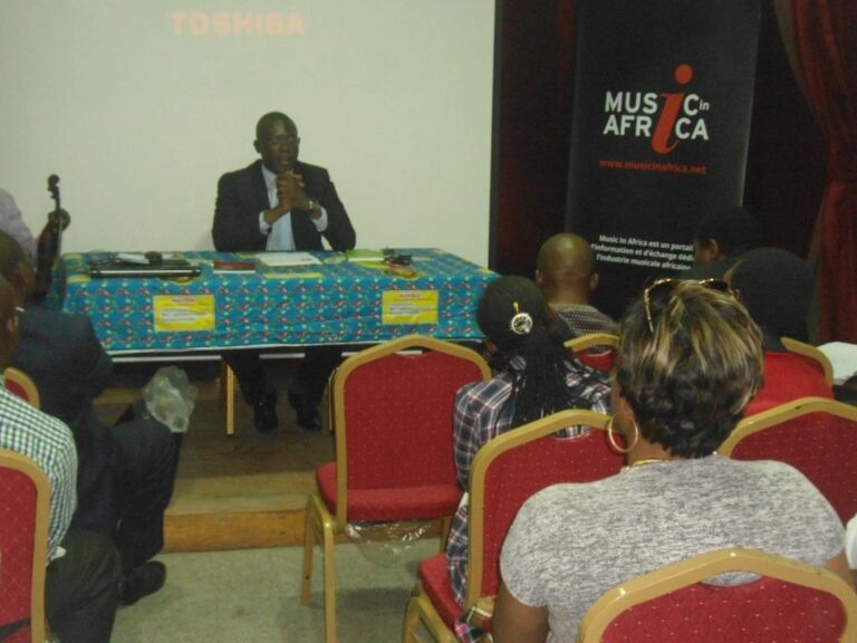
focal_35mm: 53
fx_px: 1312
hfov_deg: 36.2
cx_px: 428
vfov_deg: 27.5
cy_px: 322
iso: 800
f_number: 3.9
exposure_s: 1/8
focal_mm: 9.5
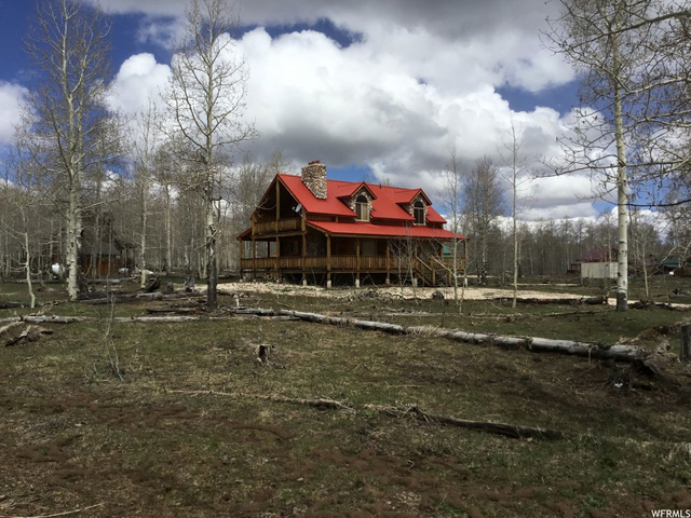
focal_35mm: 31
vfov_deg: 45.4
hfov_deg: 58.4
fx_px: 619
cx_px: 346
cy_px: 259
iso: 25
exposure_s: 1/2809
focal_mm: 3.3
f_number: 2.4
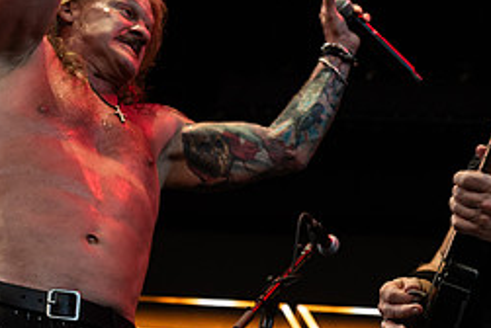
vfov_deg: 13.9
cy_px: 171
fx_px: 1352
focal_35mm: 99
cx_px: 462
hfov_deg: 20.1
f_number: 4
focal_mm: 38
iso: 640
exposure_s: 1/200
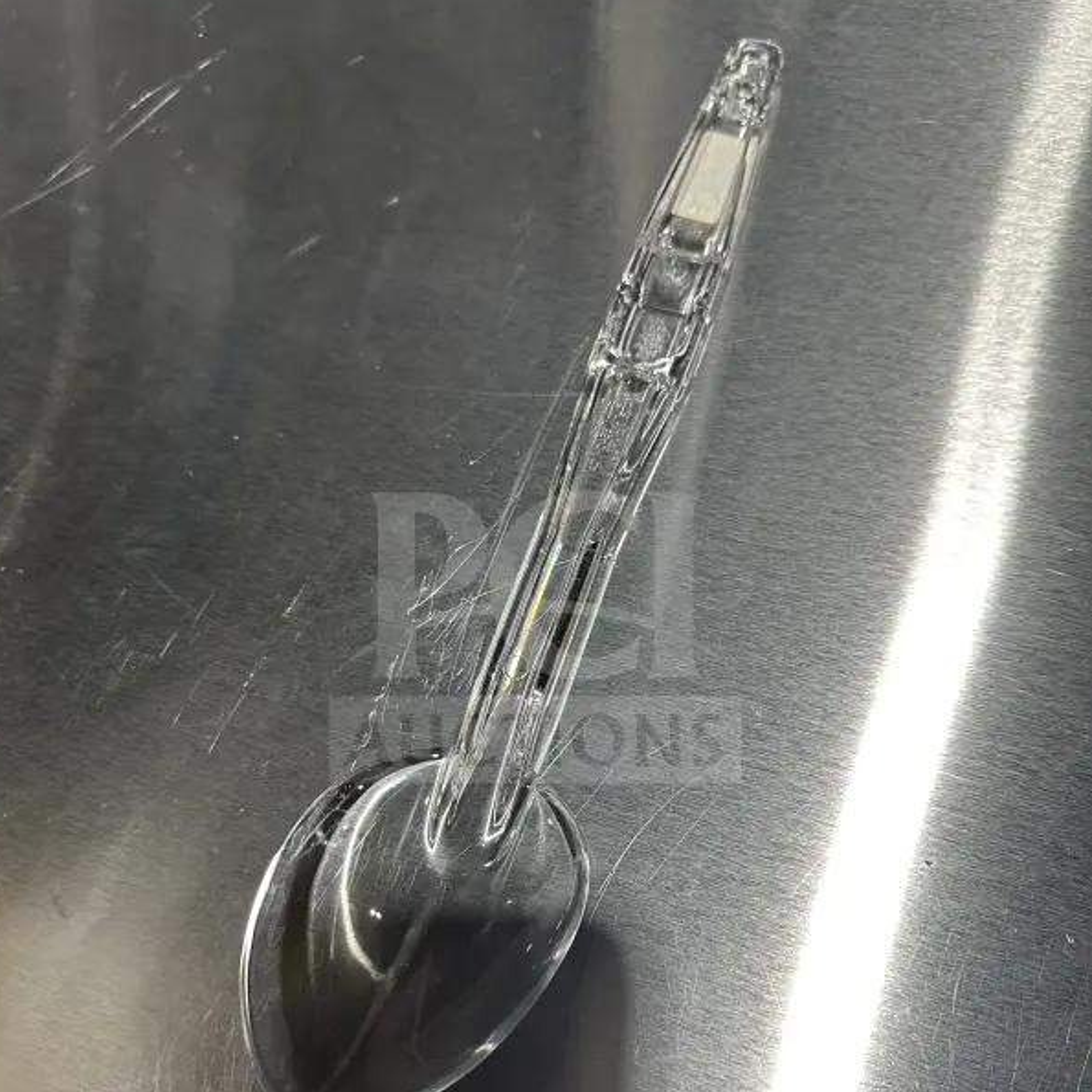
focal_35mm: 29
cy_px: 638
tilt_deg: -69.1
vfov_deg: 55.3
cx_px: 534
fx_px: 1035
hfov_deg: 55.6
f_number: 1.78
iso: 200
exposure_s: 1/121
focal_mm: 6.86
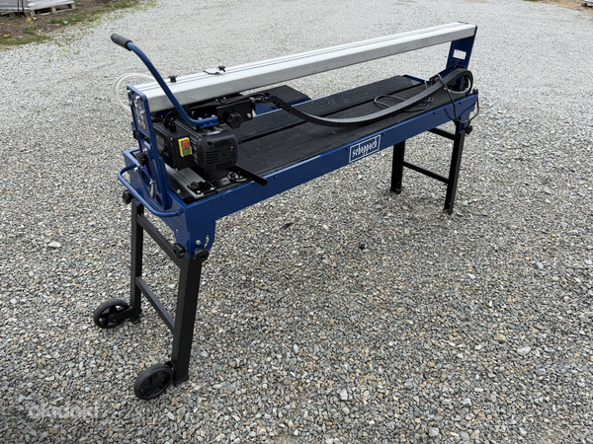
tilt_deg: -34.8
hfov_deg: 71.6
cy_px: 222
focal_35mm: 24
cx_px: 296
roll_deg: -1.4
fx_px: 411
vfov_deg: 56.8
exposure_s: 1/2053
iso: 80
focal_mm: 6.76
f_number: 1.78
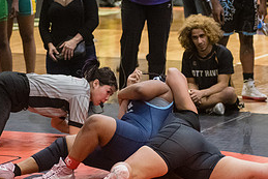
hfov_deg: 10.5
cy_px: 103
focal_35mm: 196
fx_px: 1460
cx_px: 86
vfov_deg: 7.0
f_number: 3.2
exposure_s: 1/500
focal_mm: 80
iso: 8000
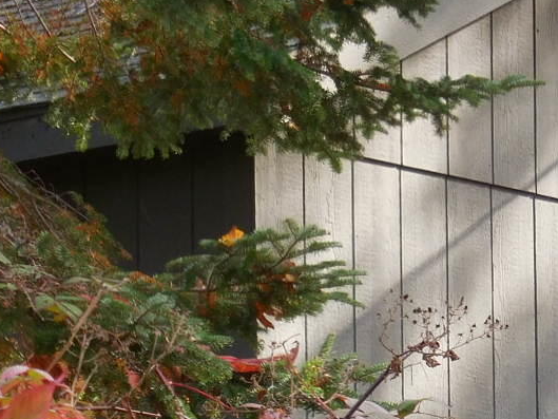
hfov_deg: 8.0
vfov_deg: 6.1
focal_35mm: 245
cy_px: 418
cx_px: 628
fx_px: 3950
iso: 160
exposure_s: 1/60
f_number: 4.9
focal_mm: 14.5
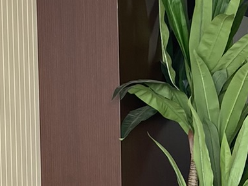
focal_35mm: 139
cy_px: 182
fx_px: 996
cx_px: 304
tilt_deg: -2.4
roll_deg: +0.6
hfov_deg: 13.8
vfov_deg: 10.6
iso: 40
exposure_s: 1/122
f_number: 1.8
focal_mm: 4.25
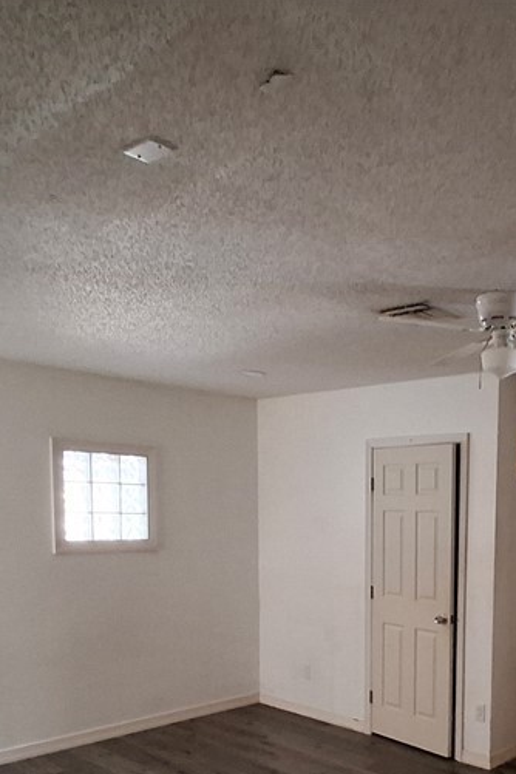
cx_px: 433
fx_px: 731
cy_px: 587
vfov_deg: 53.1
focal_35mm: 34
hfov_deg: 37.1
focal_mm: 1.64
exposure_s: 1/24
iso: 500
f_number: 2.2
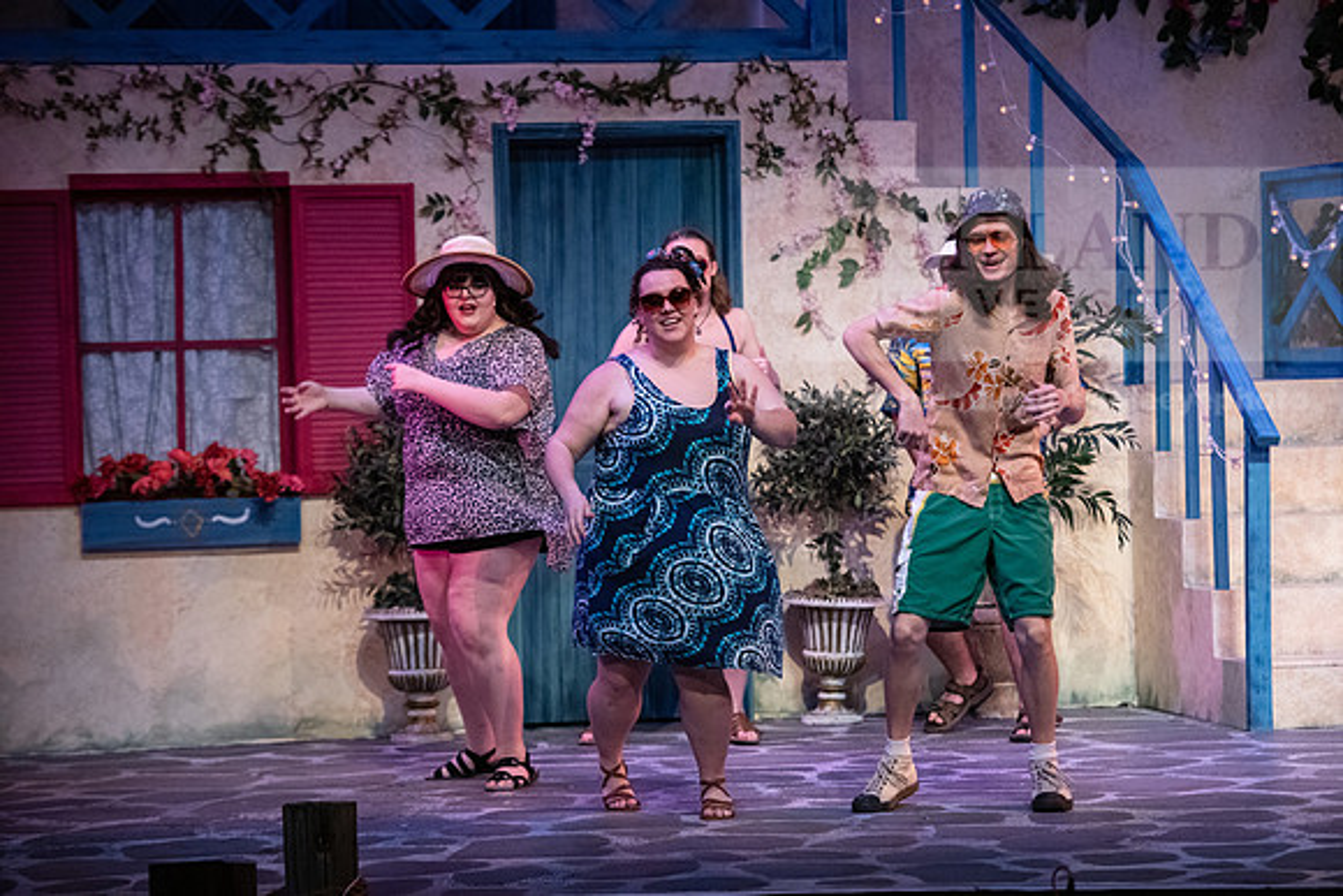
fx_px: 5224
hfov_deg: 14.7
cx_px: 672
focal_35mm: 140
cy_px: 448
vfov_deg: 9.8
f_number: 3.2
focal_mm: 140
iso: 3200
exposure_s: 1/500
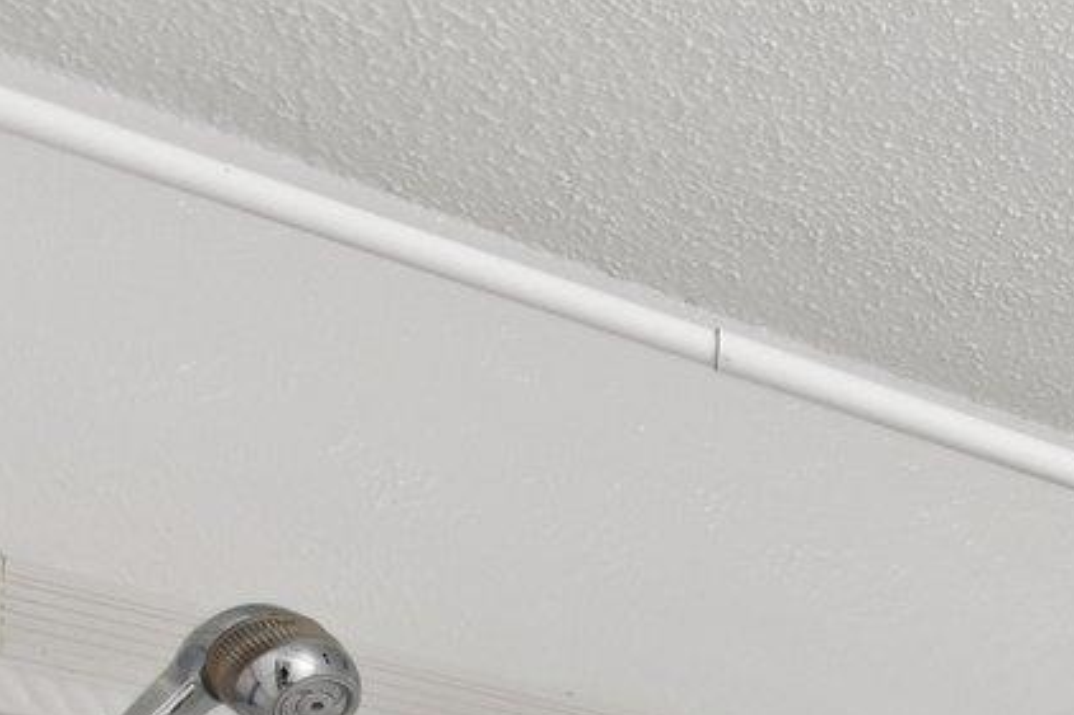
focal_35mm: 68
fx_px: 2028
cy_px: 1670
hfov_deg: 19.4
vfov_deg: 14.3
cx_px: 2069
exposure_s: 1/15
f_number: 8
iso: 320
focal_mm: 14
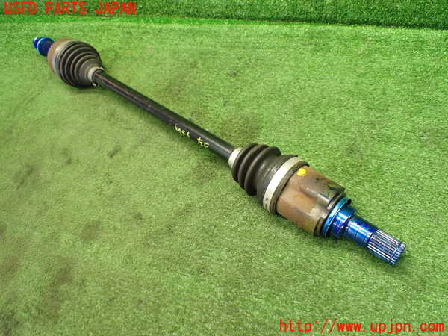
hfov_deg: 60.0
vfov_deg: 46.8
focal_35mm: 30
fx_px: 388
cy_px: 168
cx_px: 224
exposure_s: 1/80
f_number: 2.3
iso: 800
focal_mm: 5.4
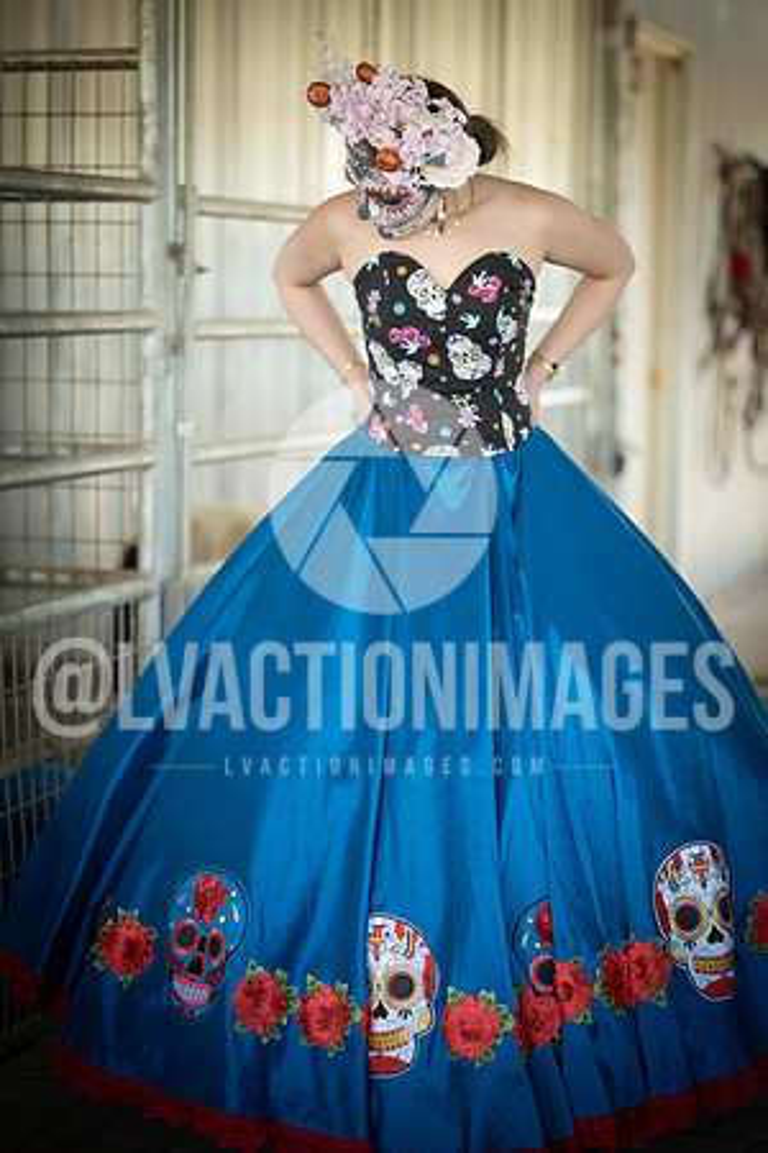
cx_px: 384
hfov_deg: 16.1
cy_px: 576
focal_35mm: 85
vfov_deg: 23.9
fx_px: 2720
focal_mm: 85
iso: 100
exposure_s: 1/125
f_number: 1.8
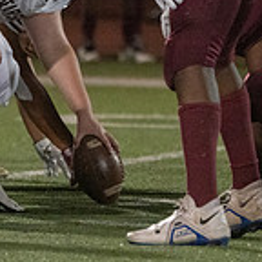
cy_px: 52
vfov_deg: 1.5
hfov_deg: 1.5
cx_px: -98
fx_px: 10199
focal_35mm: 1191
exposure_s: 1/1000
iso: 16000
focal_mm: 348
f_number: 5.6
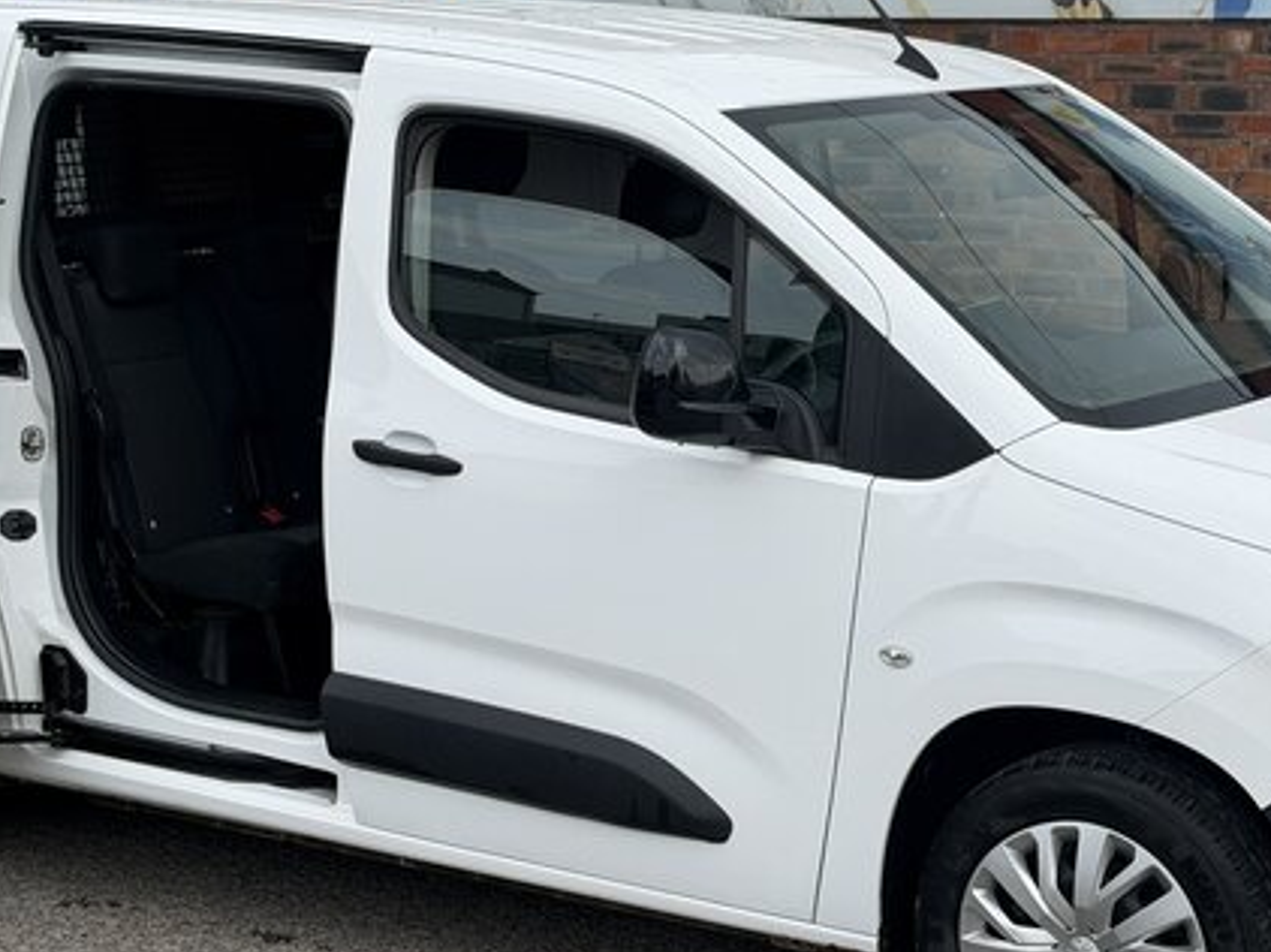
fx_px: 3339
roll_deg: -1.3
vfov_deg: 16.2
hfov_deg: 21.5
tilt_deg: -7.7
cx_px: 714
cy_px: 473
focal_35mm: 91
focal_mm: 6.76
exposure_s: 1/2762
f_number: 1.78
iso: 64
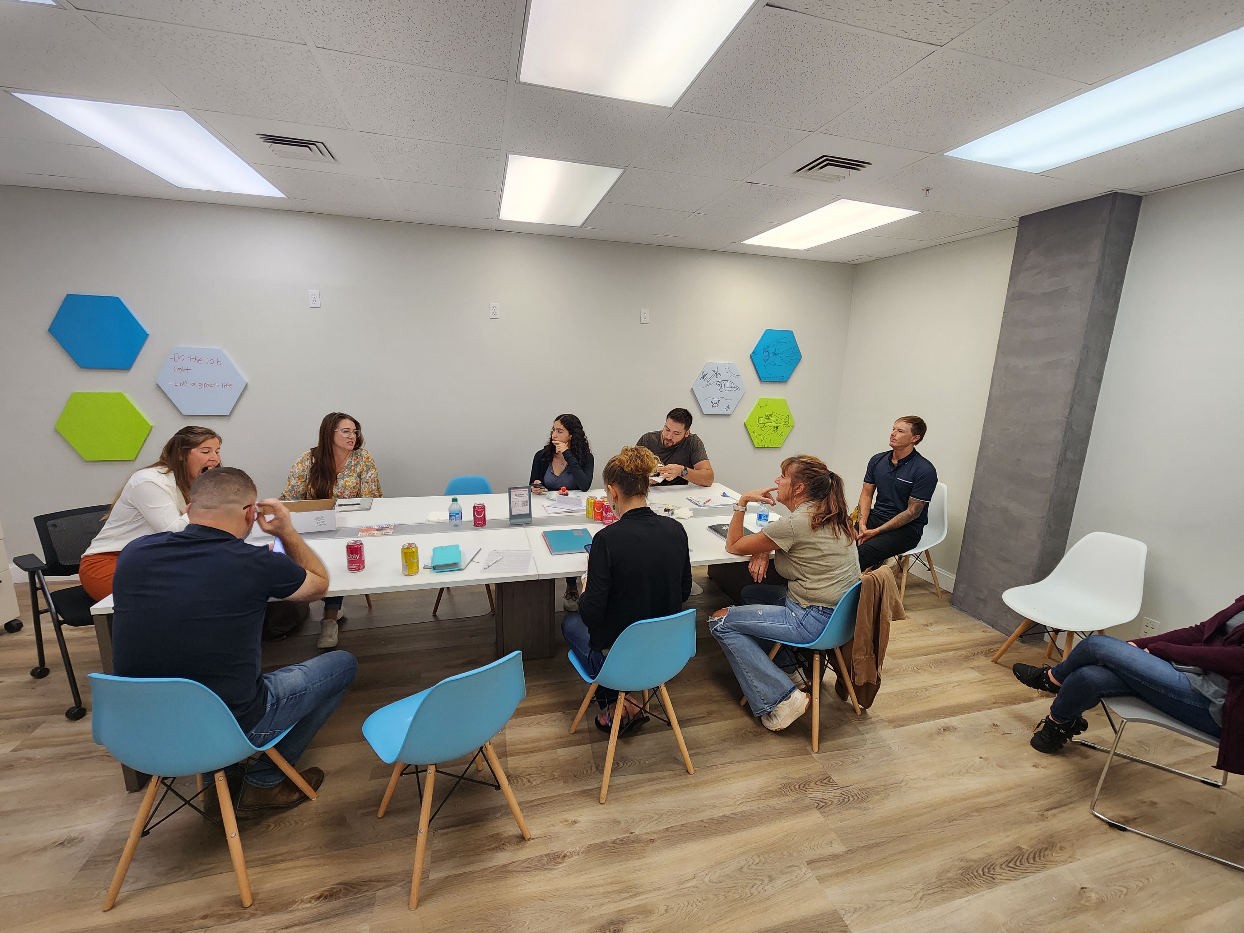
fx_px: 467
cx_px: 622
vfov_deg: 89.9
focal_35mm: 13
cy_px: 466
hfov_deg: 106.2
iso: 250
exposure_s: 1/60
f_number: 2.2
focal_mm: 2.2
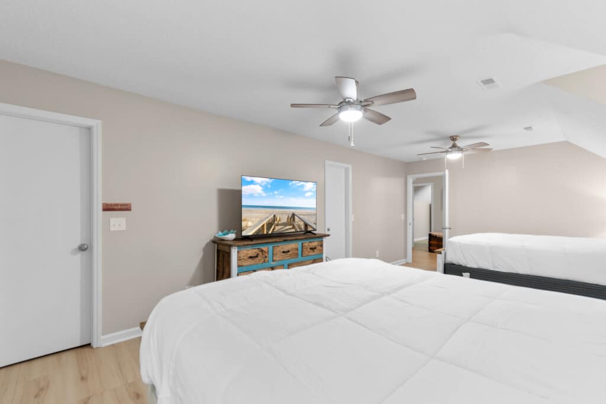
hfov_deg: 100.4
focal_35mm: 15
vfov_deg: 77.3
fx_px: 253
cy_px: 202
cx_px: 303
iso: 100
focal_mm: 10
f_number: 4.5
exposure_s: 1/3
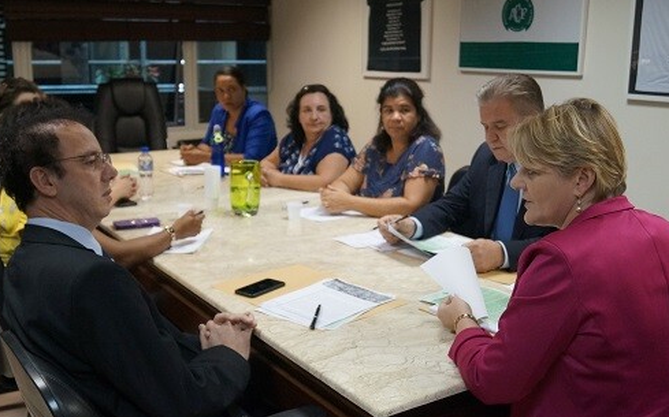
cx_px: 327
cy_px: 213
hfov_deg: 50.4
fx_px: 711
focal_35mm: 39
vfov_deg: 32.7
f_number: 4
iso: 1600
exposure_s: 1/160
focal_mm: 22
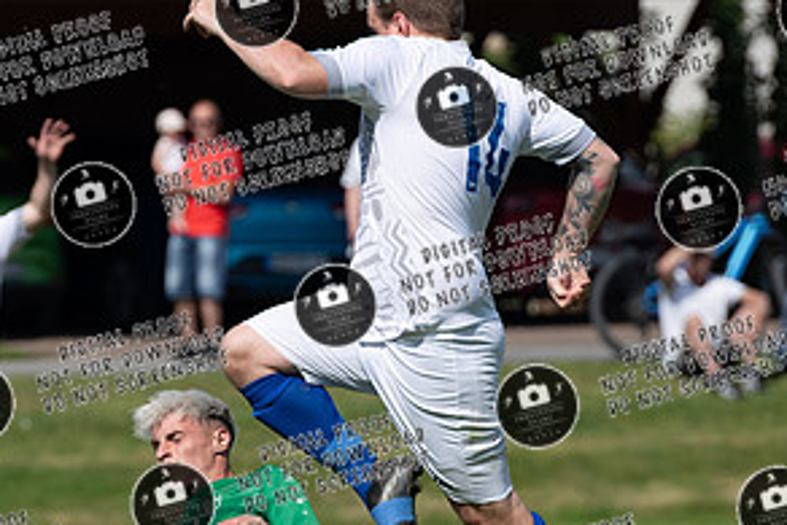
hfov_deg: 4.1
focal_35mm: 503
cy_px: 329
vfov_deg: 2.7
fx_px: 11001
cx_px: 386
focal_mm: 180
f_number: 3.5
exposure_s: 1/1600
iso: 90
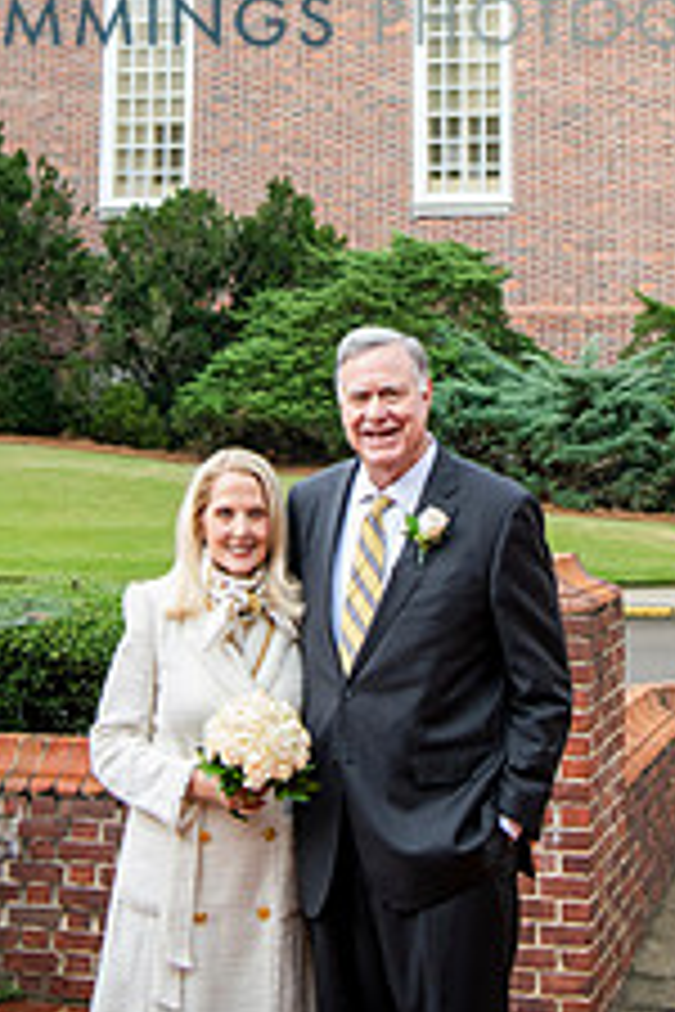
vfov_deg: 25.4
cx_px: 302
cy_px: 18
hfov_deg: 17.9
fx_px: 2137
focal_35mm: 76
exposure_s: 1/200
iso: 500
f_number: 3.5
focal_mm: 38
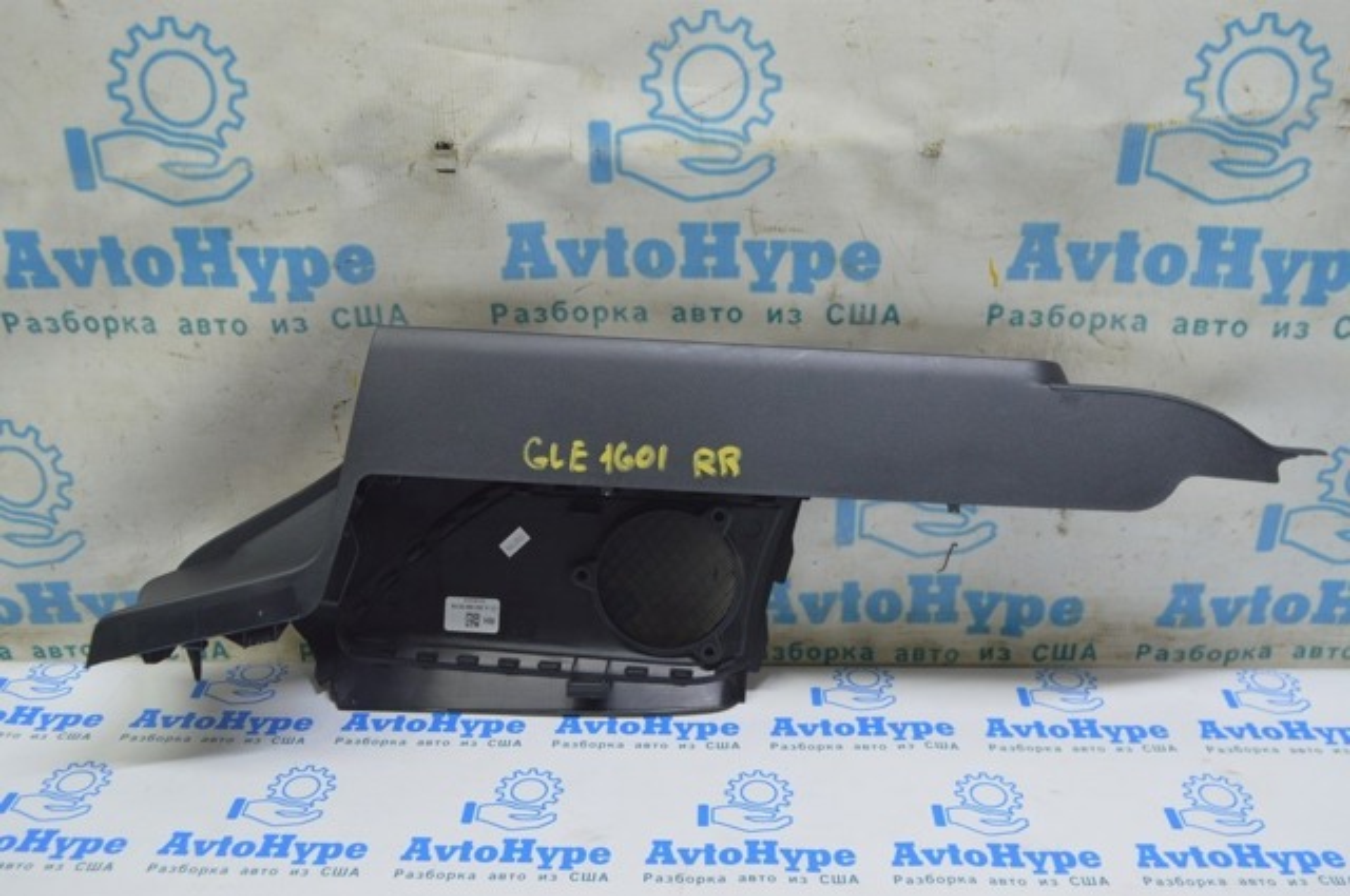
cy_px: 448
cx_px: 675
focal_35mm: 34
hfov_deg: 55.2
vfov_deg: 38.3
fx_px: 1292
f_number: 5.6
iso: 400
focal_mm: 23
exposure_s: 1/20
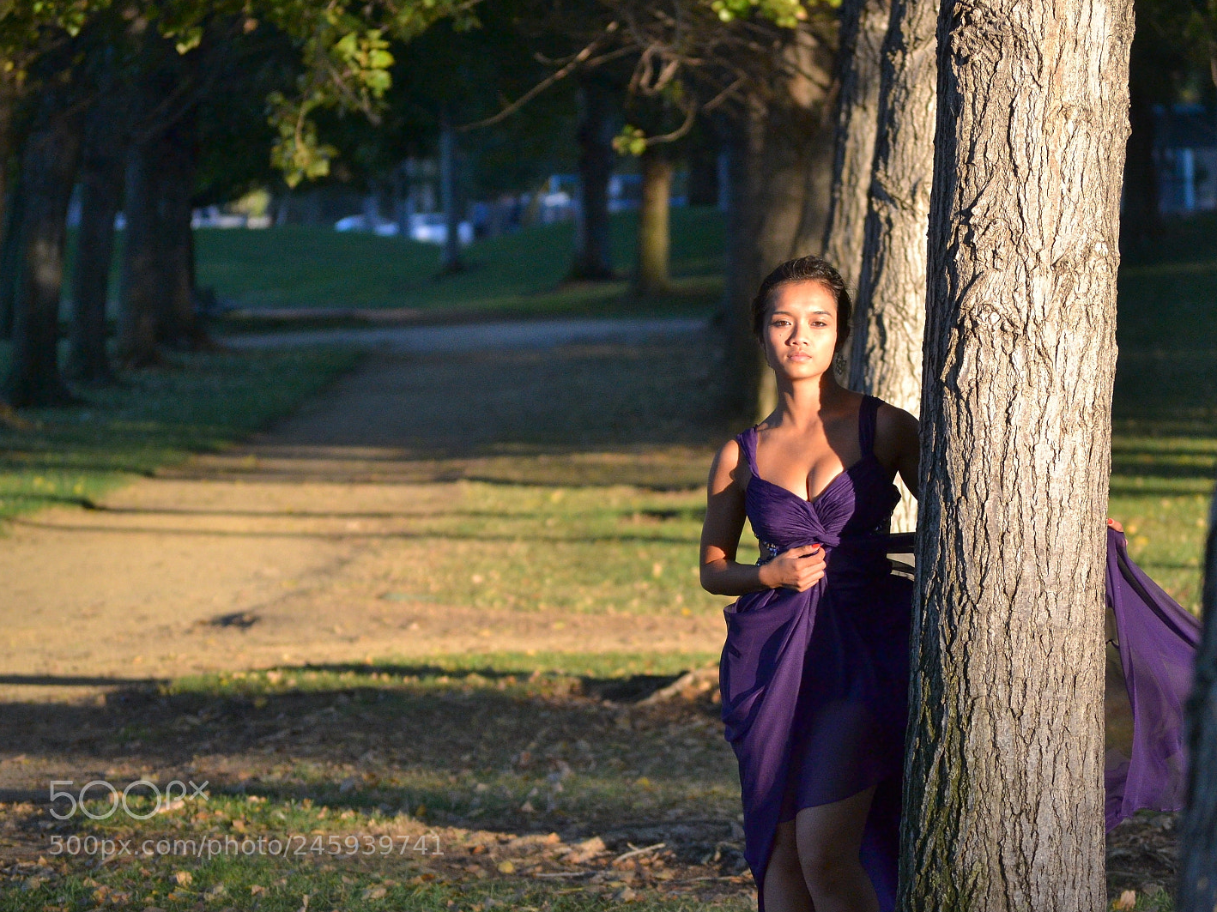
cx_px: 682
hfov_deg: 11.0
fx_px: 6292
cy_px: 456
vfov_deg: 8.3
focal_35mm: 179
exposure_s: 1/1600
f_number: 4.5
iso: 1600
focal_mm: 110
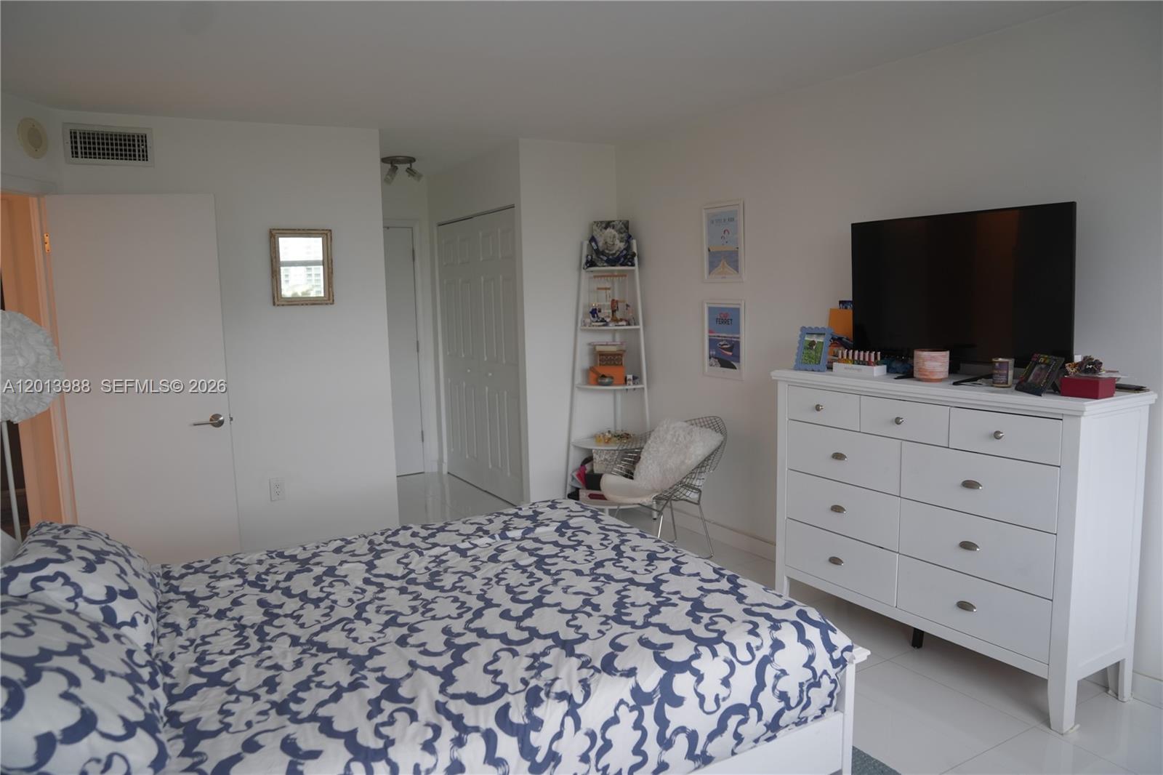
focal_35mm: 24
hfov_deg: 73.8
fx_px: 775
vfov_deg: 53.1
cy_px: 388
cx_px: 582
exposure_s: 1/125
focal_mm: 24
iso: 400
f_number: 2.8
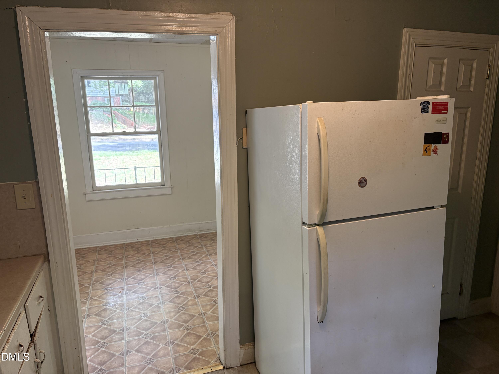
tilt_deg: -13.4
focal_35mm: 26
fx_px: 375
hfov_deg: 67.3
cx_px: 250
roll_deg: +1.6
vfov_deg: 53.1
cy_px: 187
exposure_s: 1/60
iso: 160
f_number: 1.6
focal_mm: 5.96
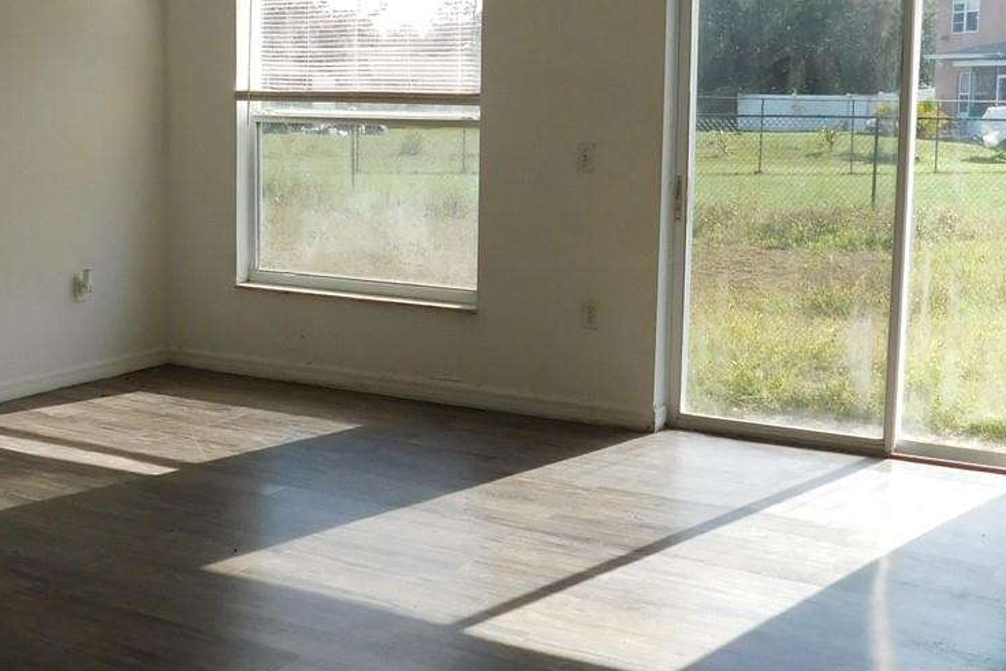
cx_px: 379
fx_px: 1453
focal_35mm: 52
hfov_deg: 38.0
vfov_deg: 25.9
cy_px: 261
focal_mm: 4
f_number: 3
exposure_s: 1/500
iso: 125
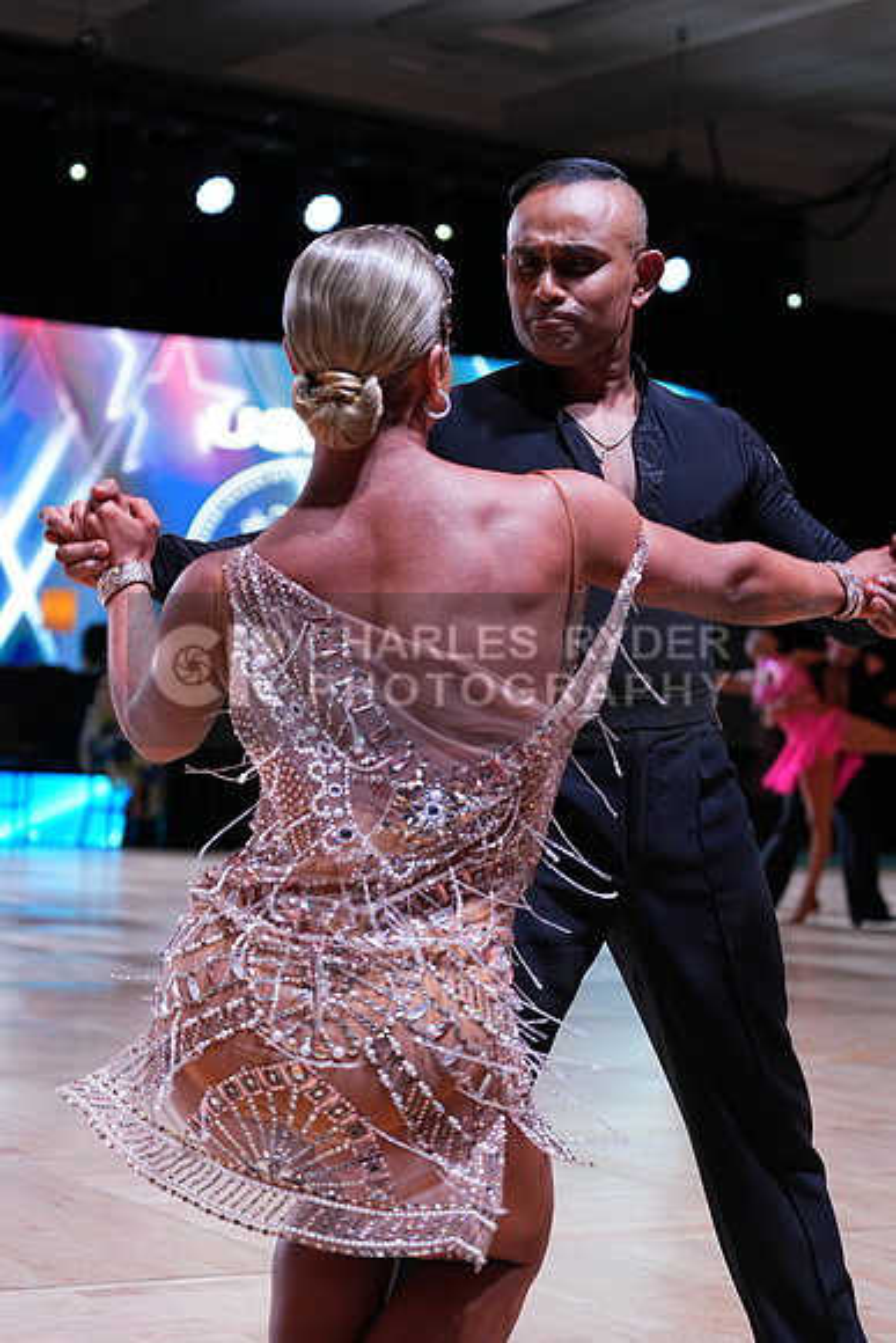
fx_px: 2612
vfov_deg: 28.8
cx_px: 448
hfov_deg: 19.5
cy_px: 672
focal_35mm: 70
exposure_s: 1/400
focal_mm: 70
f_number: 4
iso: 1250
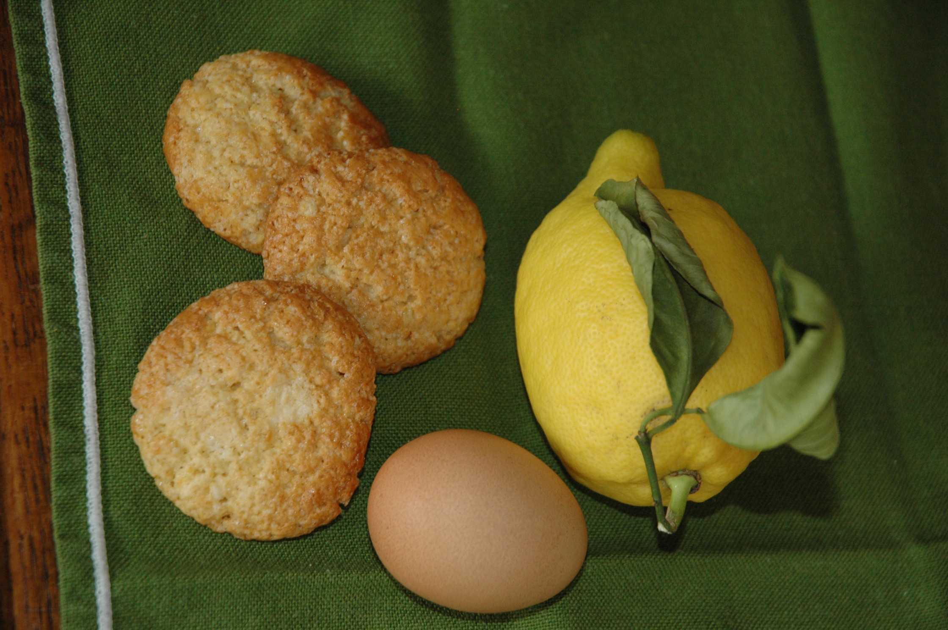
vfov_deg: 14.0
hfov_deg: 20.9
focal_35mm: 98
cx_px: 474
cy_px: 315
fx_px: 2564
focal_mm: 65
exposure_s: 1/100
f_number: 4.5
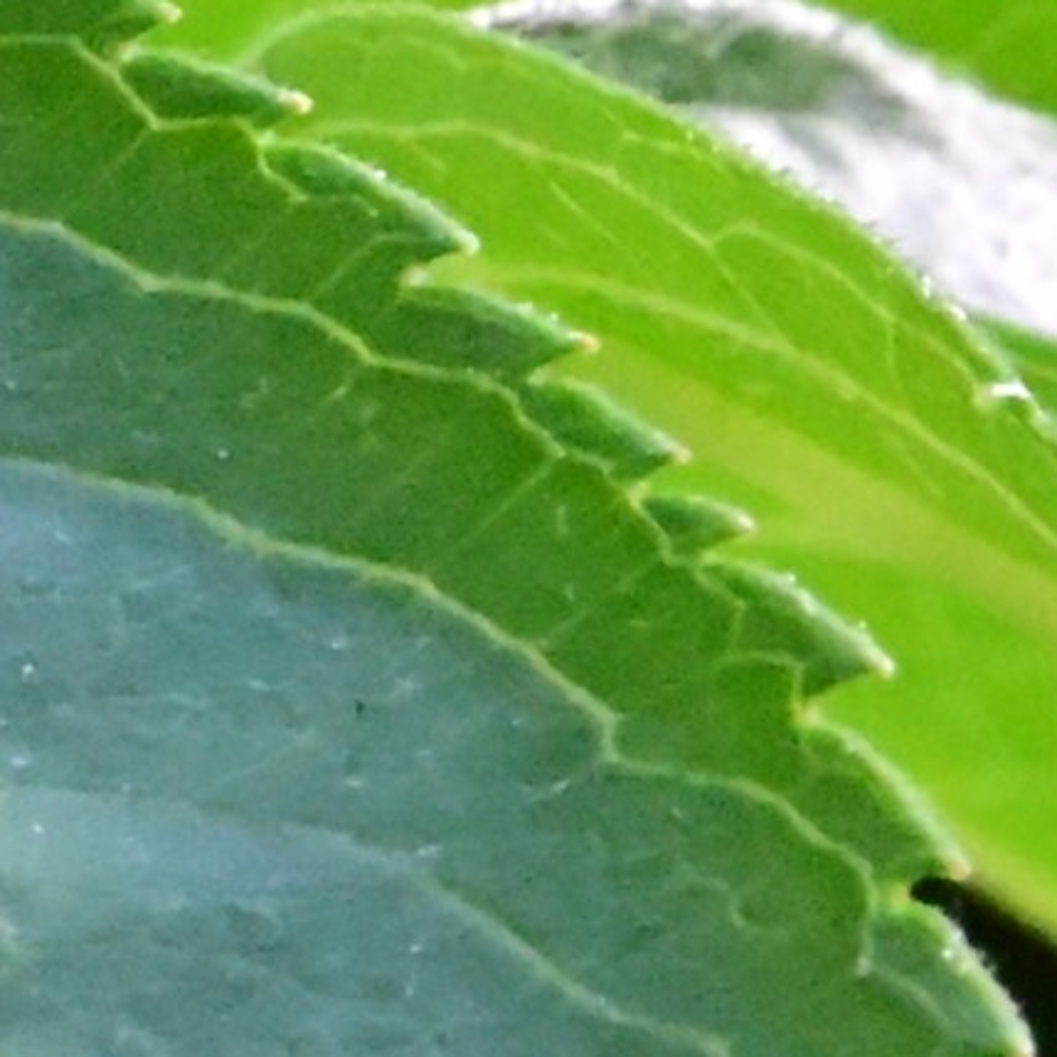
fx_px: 35065
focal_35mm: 1015
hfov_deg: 1.7
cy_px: 355
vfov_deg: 1.7
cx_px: -375
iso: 22800
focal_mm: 400
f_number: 22
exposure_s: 1/400
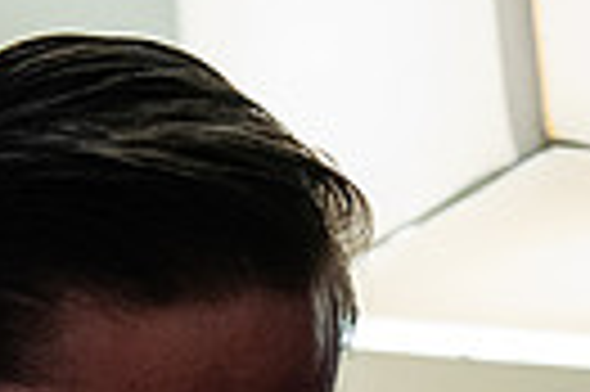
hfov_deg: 10.5
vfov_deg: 6.8
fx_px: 3175
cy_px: 855
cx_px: 633
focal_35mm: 194
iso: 4000
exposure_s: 1/100
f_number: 2.8
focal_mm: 40
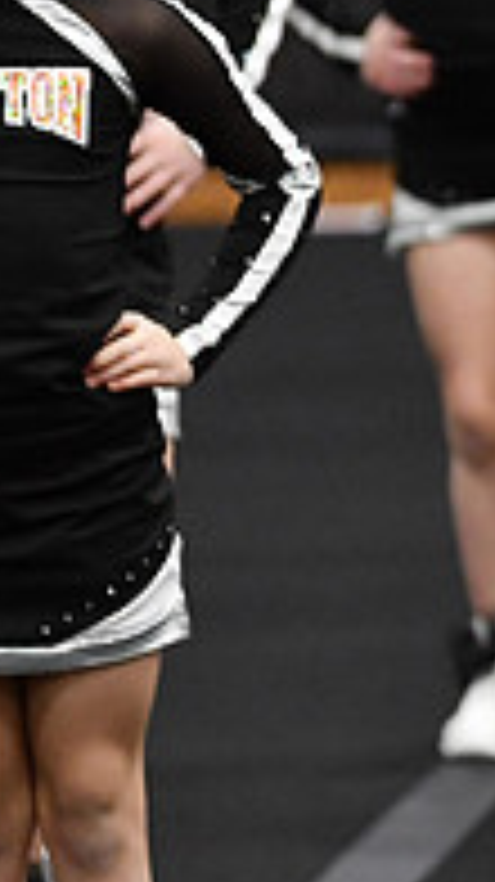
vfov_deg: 2.7
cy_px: 511
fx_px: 18489
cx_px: 1233
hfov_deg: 1.5
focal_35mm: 791
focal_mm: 170
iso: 5000
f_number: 2.8
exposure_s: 1/800
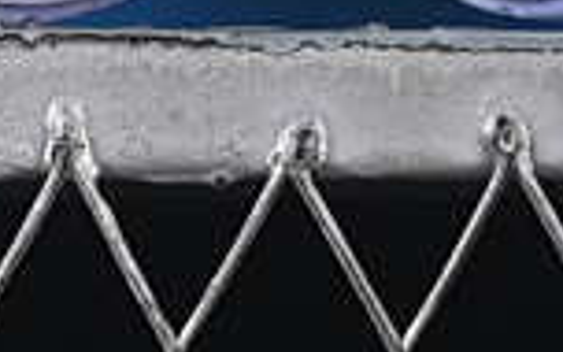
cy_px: -793
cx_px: 374
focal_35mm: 544
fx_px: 8347
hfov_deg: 3.9
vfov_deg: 2.4
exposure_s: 1/80
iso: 160
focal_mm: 50
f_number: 8
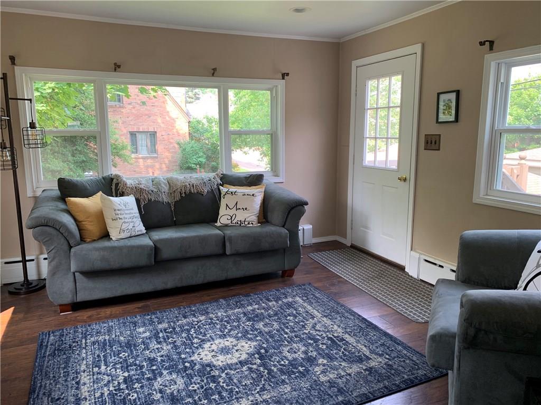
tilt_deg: -8.4
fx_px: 406
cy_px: 202
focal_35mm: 26
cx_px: 270
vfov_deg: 53.1
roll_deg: -0.7
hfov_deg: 67.3
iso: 50
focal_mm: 4.25
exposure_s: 1/60
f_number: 1.8
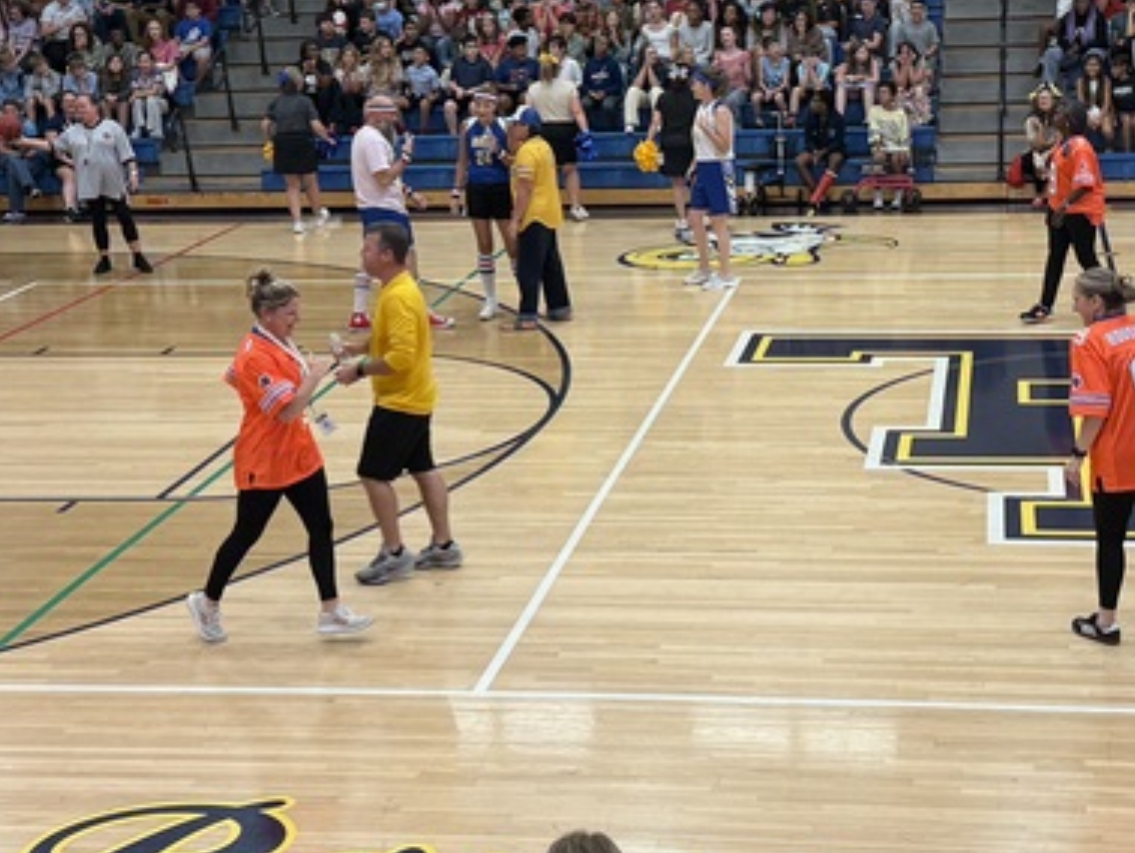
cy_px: 393
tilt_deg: -14.1
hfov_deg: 29.8
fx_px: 2133
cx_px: 661
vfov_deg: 22.6
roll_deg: +2.5
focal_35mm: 65
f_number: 1.78
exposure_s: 1/120
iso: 160
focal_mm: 6.76
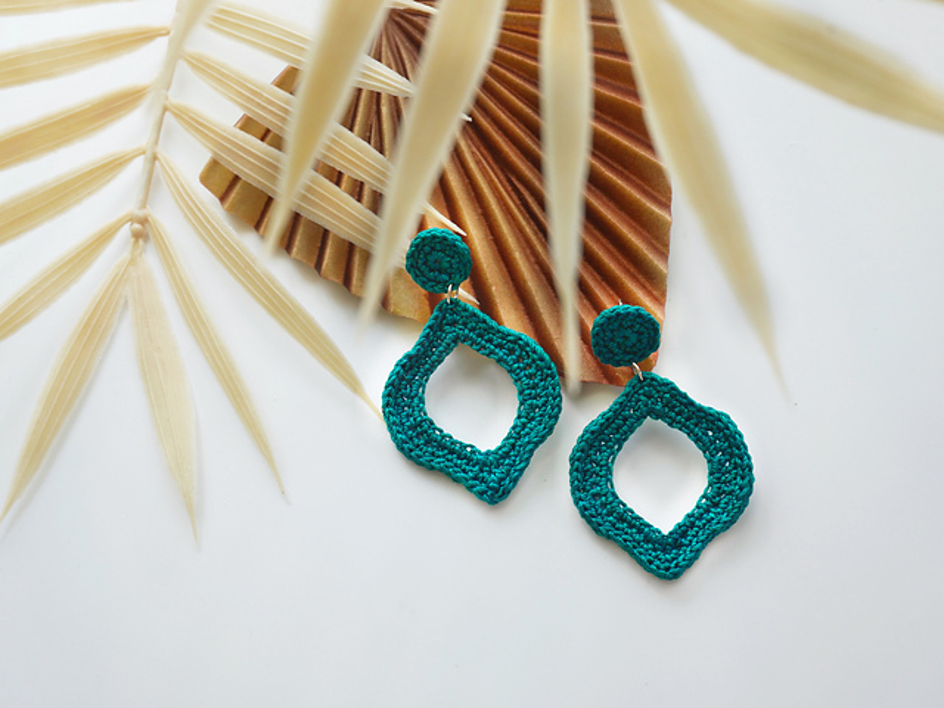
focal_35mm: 50
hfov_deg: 38.2
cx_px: 472
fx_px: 1364
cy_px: 354
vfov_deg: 29.1
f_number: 5.1
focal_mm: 25
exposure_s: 1/60
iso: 250
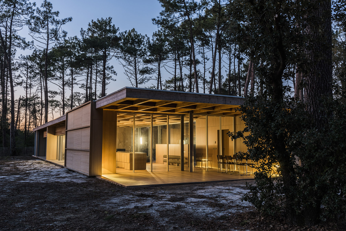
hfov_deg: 54.4
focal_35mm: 35
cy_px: 116
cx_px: 173
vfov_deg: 37.9
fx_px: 337
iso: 100
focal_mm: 35
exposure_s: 5
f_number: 13
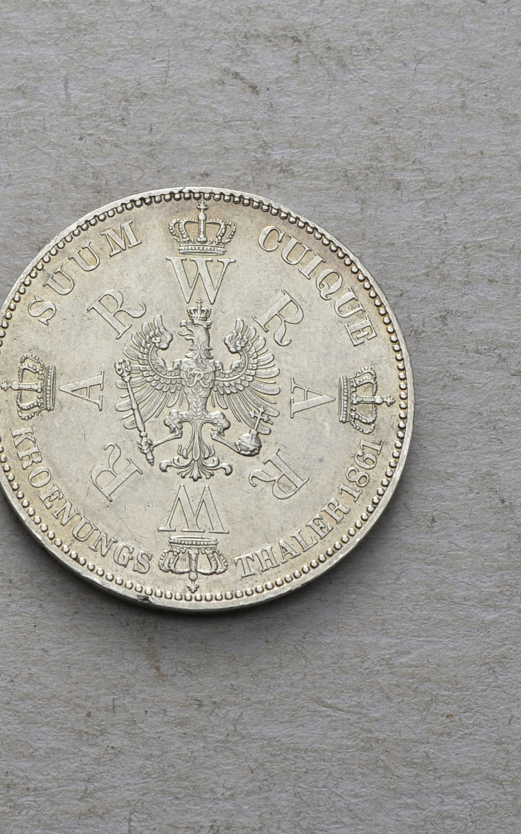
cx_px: -13
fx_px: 2431
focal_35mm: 107
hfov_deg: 12.1
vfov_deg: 19.5
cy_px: 415
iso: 400
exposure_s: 1/250
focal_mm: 46
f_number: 14
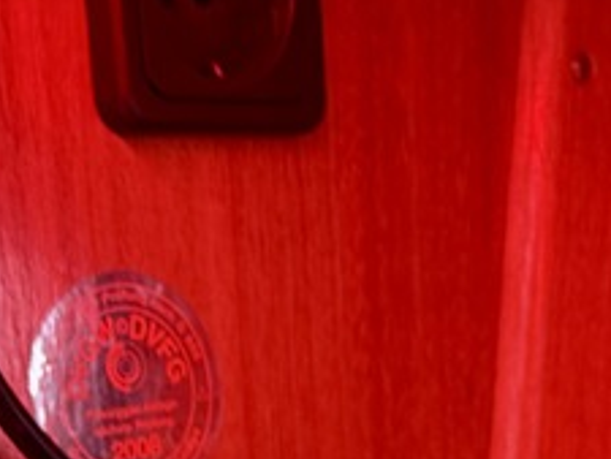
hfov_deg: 15.1
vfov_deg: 10.6
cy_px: 910
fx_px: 2261
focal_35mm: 128
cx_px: 622
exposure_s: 1/60
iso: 320
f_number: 1.78
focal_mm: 6.76
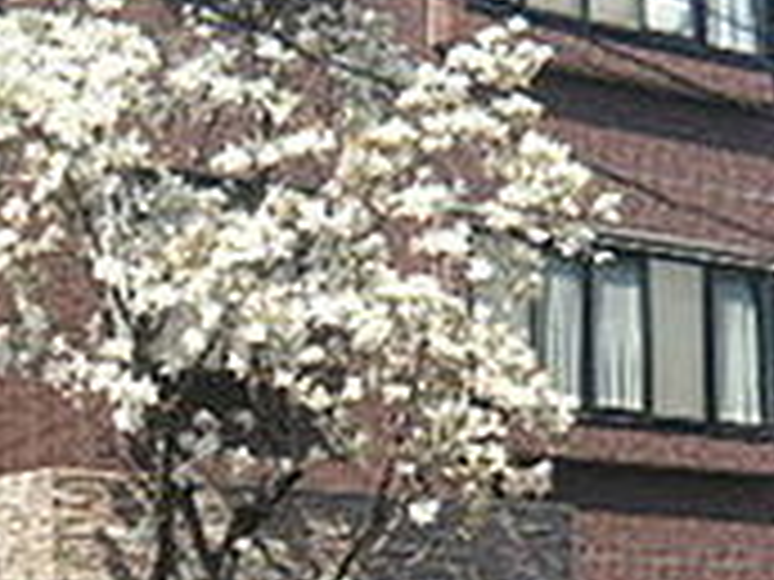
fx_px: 2325
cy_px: 468
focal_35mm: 104
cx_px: 130
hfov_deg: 18.7
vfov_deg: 14.1
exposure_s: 1/800
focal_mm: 4.6
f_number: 2.8
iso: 100
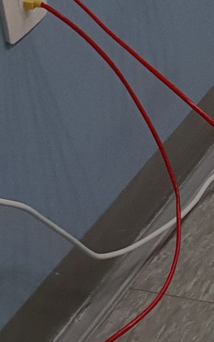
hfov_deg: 6.9
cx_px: 707
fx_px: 1557
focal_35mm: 167
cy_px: -120
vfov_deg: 12.1
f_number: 2.4
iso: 125
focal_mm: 4.3
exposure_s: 1/60
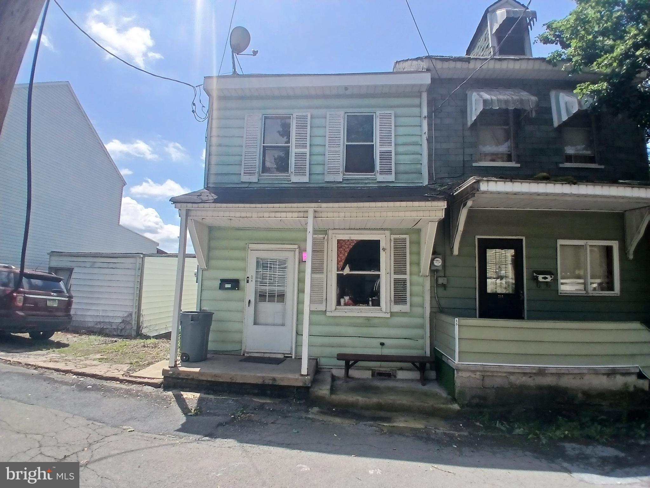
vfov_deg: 74.7
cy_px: 244
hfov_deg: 91.0
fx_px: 319
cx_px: 325
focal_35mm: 17
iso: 50
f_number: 2.2
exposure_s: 1/1248
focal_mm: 1.4
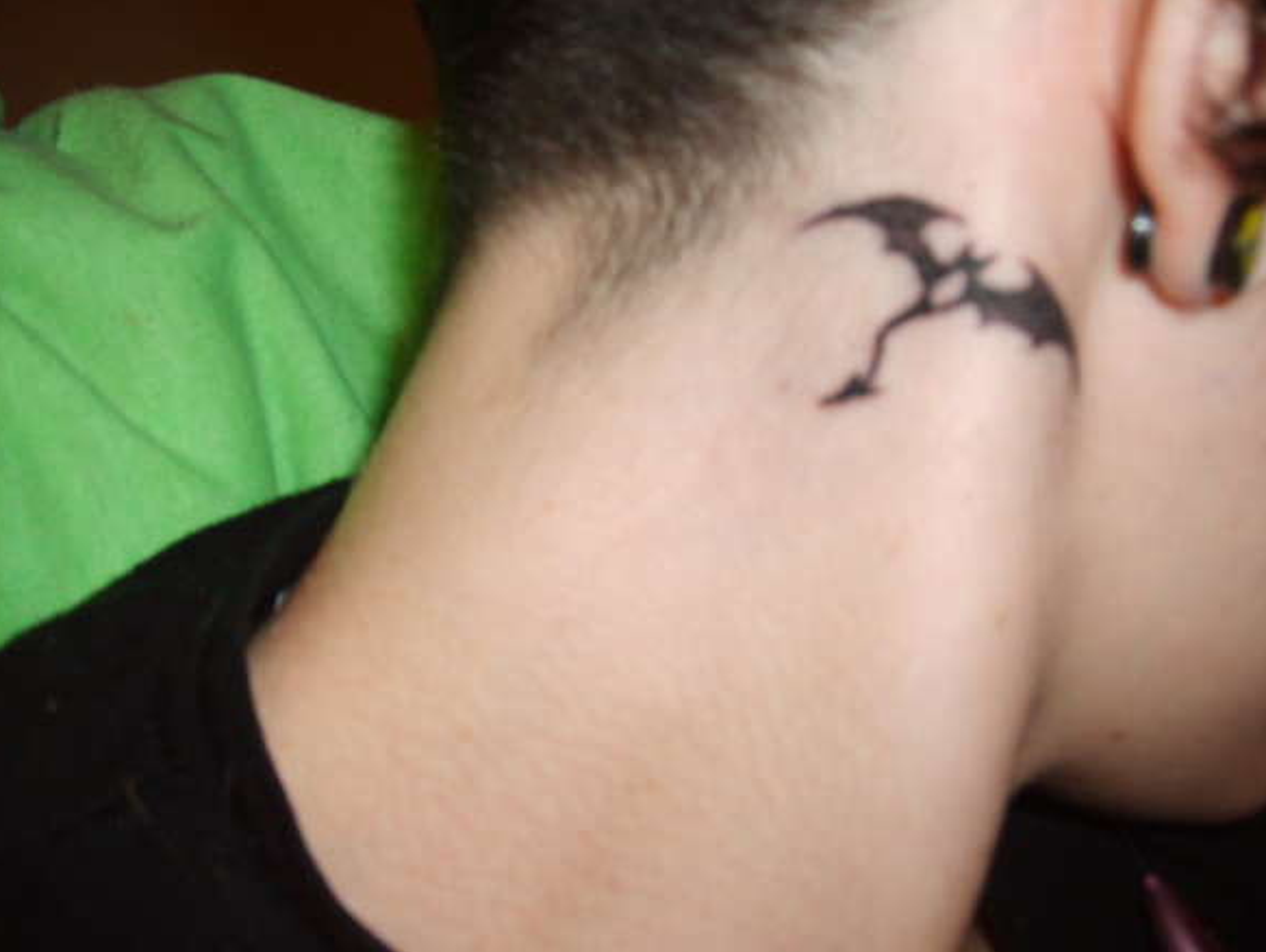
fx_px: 1317
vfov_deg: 39.7
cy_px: 485
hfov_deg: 51.3
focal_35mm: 36
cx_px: 638
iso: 100
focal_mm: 5.8
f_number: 2.8
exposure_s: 1/45
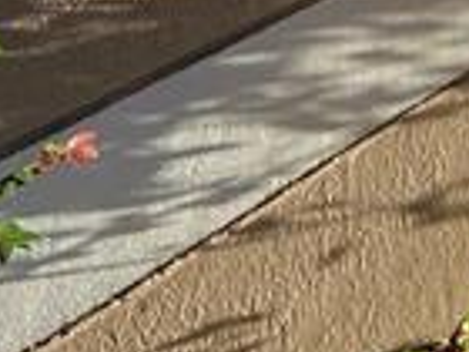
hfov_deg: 9.8
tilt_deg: +4.3
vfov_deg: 6.9
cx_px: 881
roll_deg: -0.9
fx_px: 2574
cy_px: -788
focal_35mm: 190
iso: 32
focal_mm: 4.25
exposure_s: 1/1043
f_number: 1.8
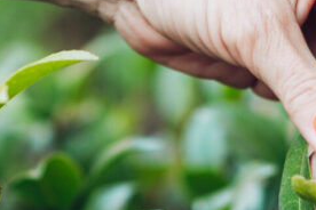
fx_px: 1710
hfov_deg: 10.6
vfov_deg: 7.0
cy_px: 256
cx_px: 144
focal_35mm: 195
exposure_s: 1/400
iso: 160
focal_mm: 35
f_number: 1.4
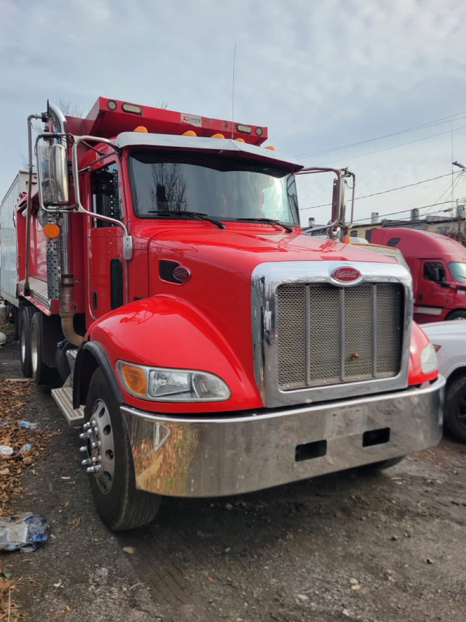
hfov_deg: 51.3
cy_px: 313
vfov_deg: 65.3
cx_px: 225
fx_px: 485
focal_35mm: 27
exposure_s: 1/1297
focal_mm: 5.4
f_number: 1.8
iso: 40
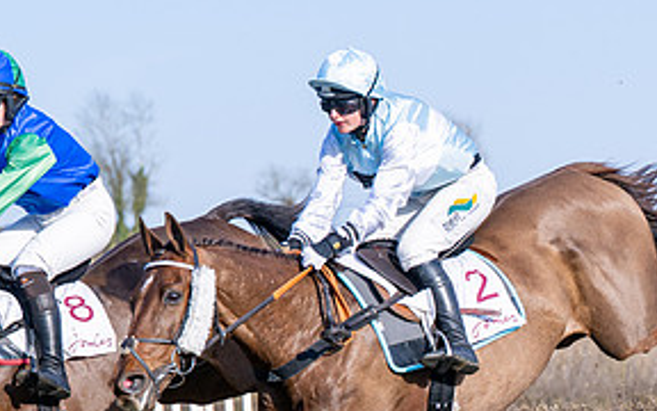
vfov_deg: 5.0
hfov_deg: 8.0
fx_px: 4709
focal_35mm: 263
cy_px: 399
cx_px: 465
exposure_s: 1/2000
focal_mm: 89
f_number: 4
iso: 160
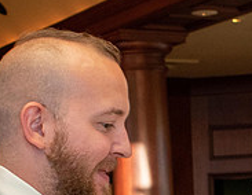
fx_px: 1135
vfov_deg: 9.7
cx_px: 226
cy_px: 225
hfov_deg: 12.6
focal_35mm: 154
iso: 800
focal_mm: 25
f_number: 4.5
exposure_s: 1/80
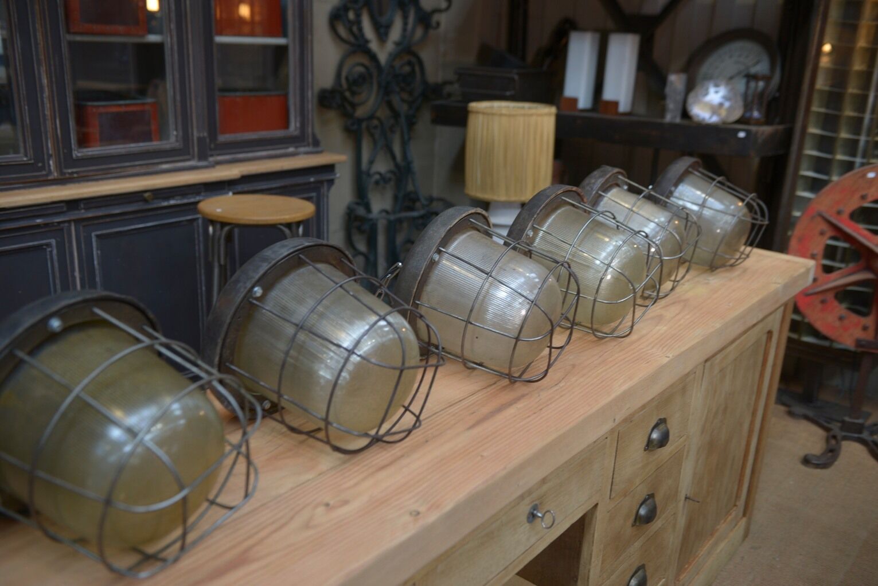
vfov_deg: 38.9
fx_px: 829
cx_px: 439
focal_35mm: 34
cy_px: 293
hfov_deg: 55.8
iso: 200
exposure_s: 1/50
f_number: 3.5
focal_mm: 34
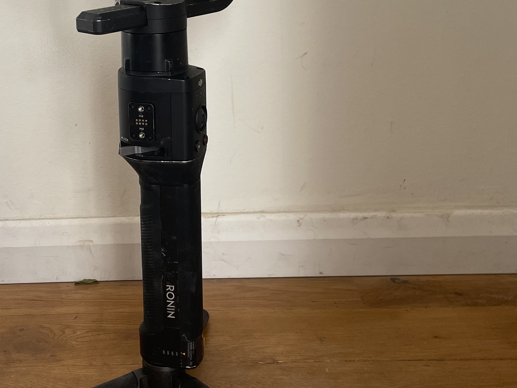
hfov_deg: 33.8
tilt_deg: -15.1
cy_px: 112
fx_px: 836
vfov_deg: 25.9
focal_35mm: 56
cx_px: 140
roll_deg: +3.9
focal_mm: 4.2
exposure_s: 1/121
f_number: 1.6
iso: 64
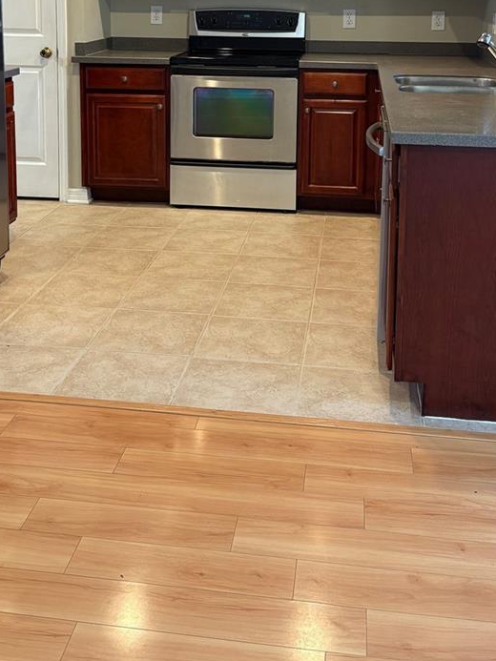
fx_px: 859
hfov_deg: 32.2
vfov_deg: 39.8
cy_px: 101
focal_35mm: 45
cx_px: 234
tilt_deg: -7.6
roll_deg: -0.5
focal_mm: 5.96
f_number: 1.6
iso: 200
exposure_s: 1/60
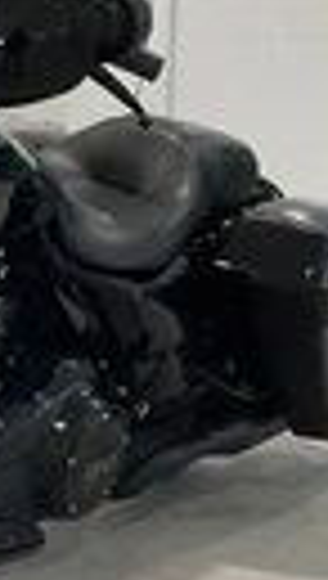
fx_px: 1508
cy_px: 270
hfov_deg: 12.1
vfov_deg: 21.7
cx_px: -99
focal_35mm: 98
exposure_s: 1/103
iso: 64
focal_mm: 3
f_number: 1.8
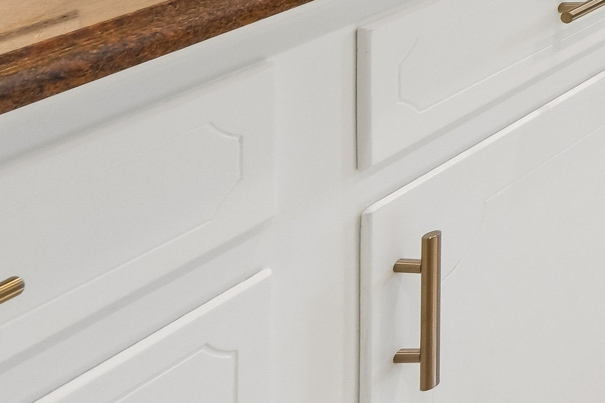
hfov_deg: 15.5
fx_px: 1008
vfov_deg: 16.9
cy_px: -397
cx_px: 1430
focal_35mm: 60
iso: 250
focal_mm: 8
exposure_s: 1/13
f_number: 8
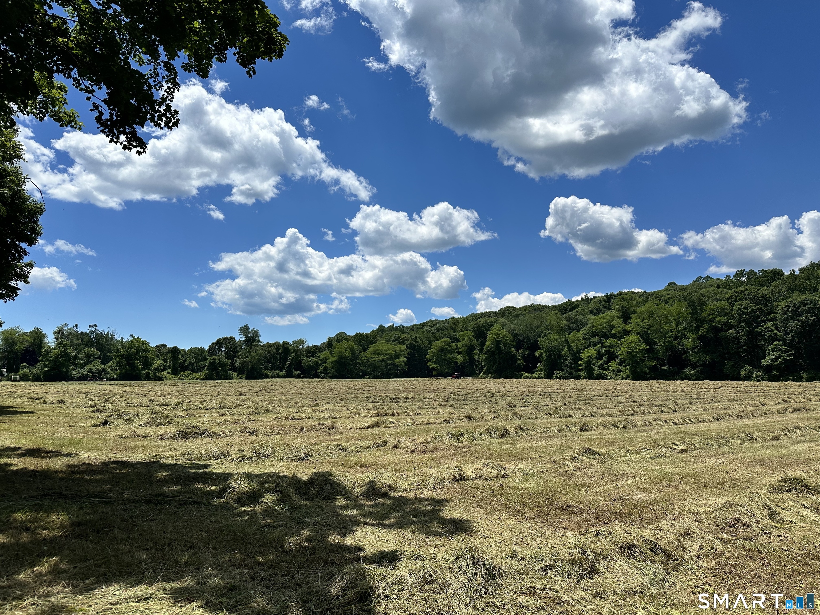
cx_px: 410
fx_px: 569
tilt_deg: +5.9
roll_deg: +1.0
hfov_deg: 71.6
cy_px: 308
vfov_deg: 56.8
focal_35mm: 24
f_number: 1.78
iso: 80
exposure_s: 1/8929
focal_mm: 6.86
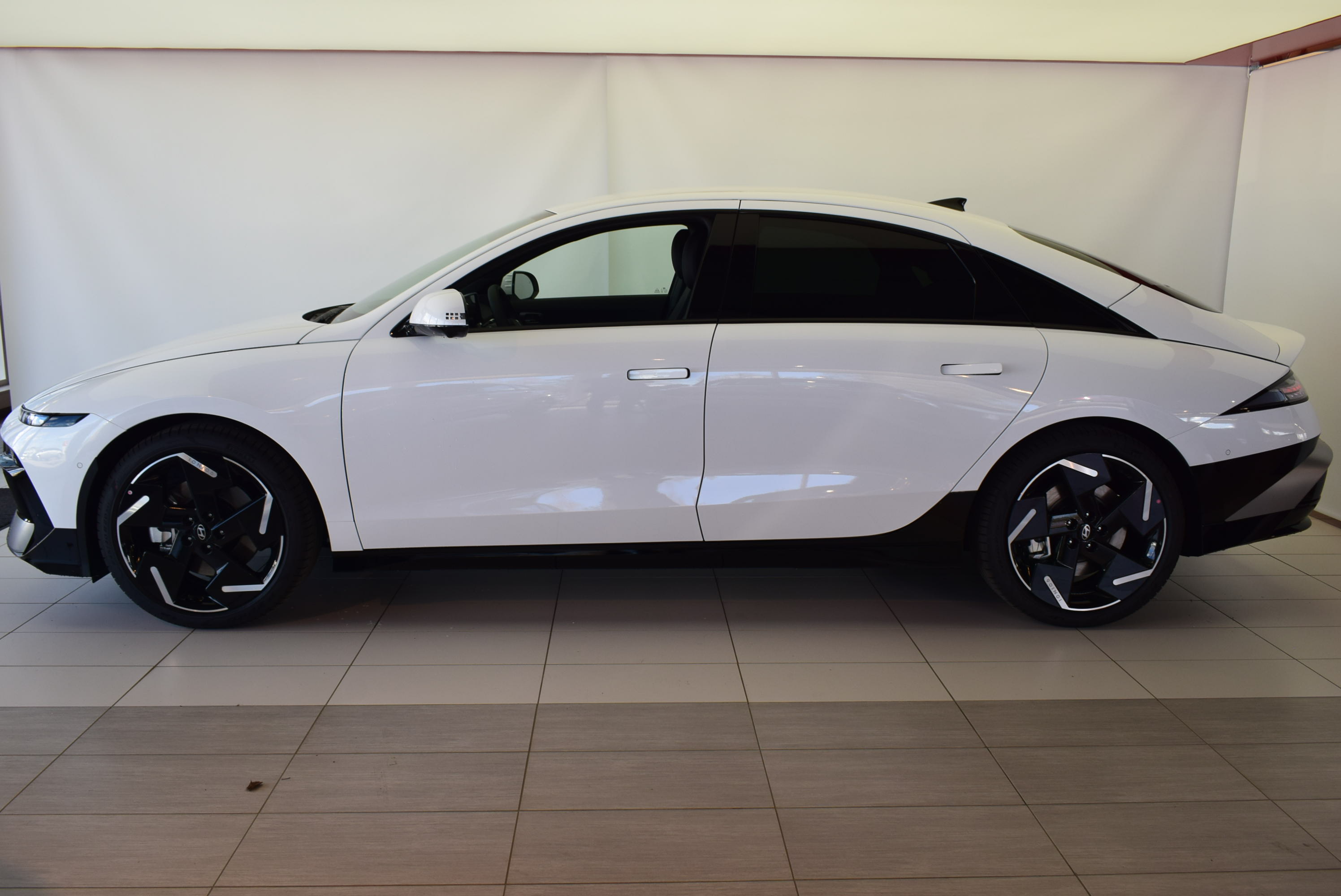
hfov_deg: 61.9
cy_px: 448
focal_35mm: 30
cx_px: 670
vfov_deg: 43.7
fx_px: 1118
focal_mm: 20
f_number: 9
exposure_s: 1/100
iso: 400
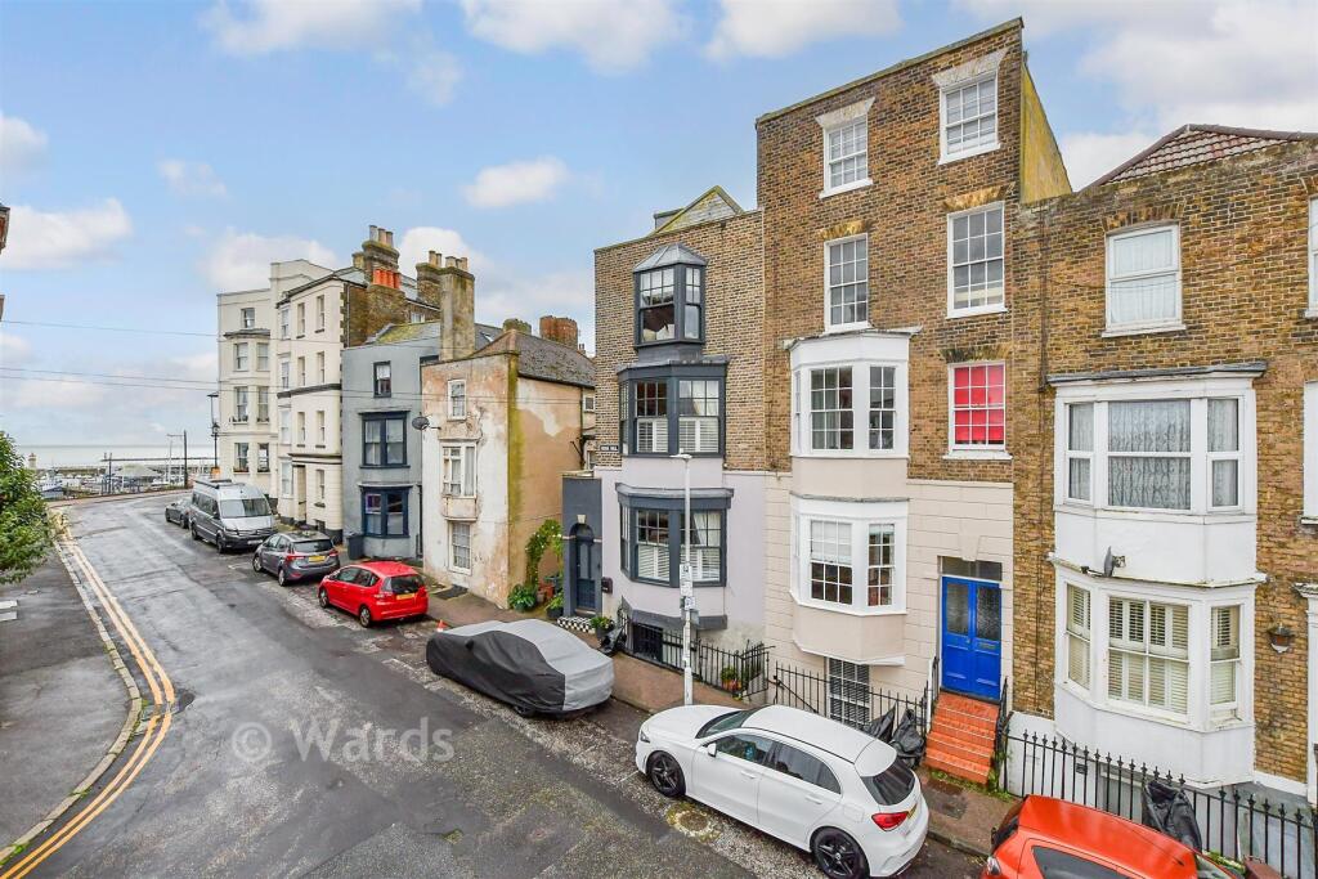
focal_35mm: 15
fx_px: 549
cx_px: 659
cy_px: 440
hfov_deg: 100.4
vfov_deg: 77.3
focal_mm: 10
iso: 1000
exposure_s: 1/320
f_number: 9
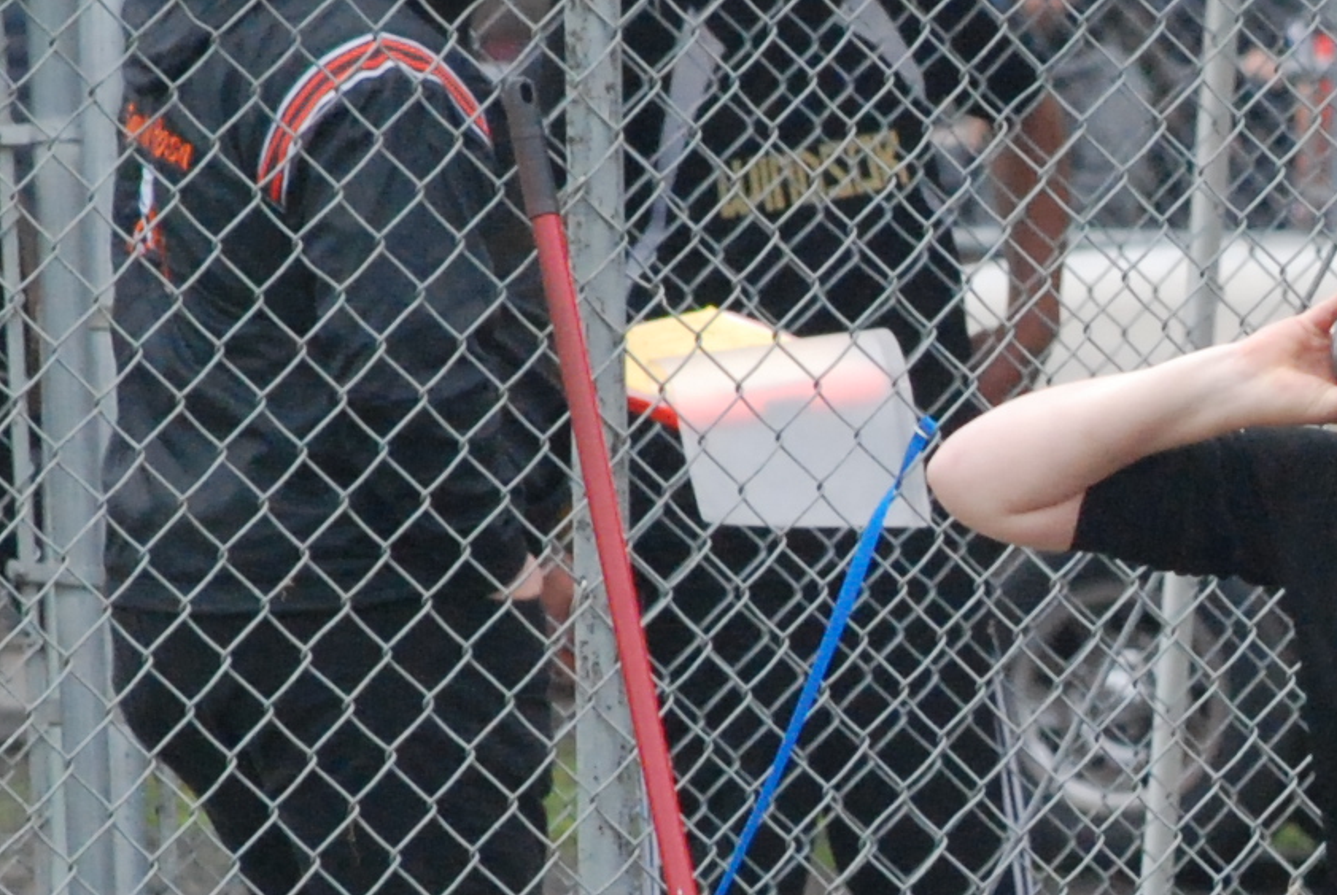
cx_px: 1787
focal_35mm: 863
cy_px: 898
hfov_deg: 2.4
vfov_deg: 1.6
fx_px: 32101
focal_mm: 125
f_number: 7.1
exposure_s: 1/800
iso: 1000
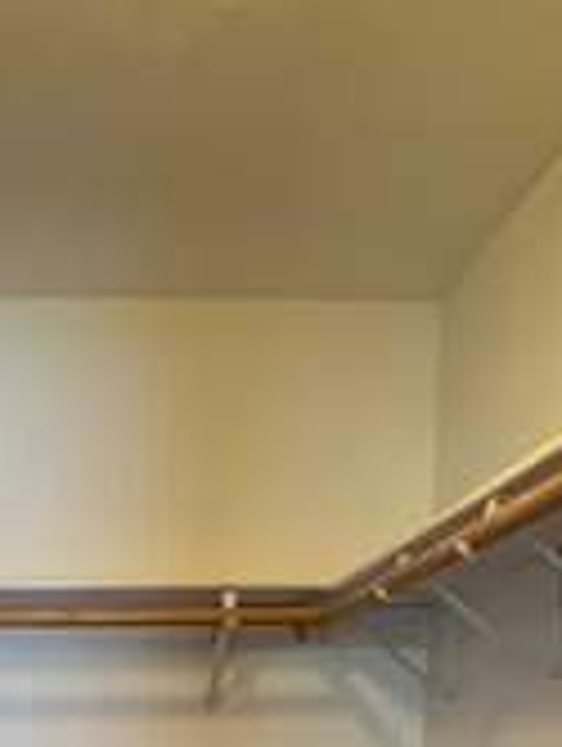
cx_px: 103
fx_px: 1080
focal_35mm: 50
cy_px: 1004
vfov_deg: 29.5
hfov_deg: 28.5
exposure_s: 1/60
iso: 400
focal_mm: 1.57
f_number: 1.8
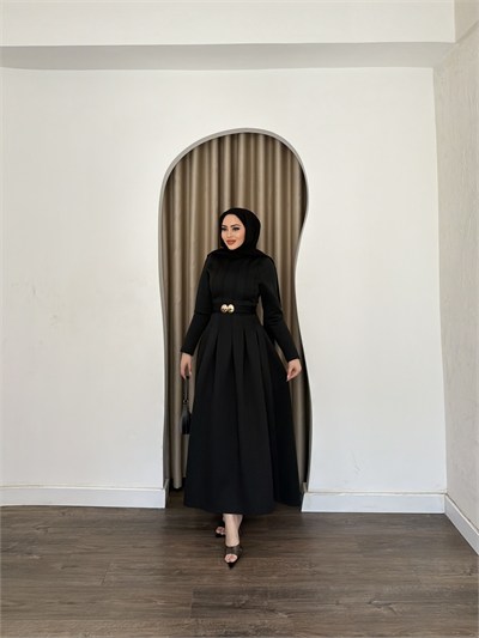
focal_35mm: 24
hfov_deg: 56.8
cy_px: 319
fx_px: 443
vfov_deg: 71.6
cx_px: 240
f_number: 1.78
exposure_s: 1/2445
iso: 320
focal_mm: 6.76
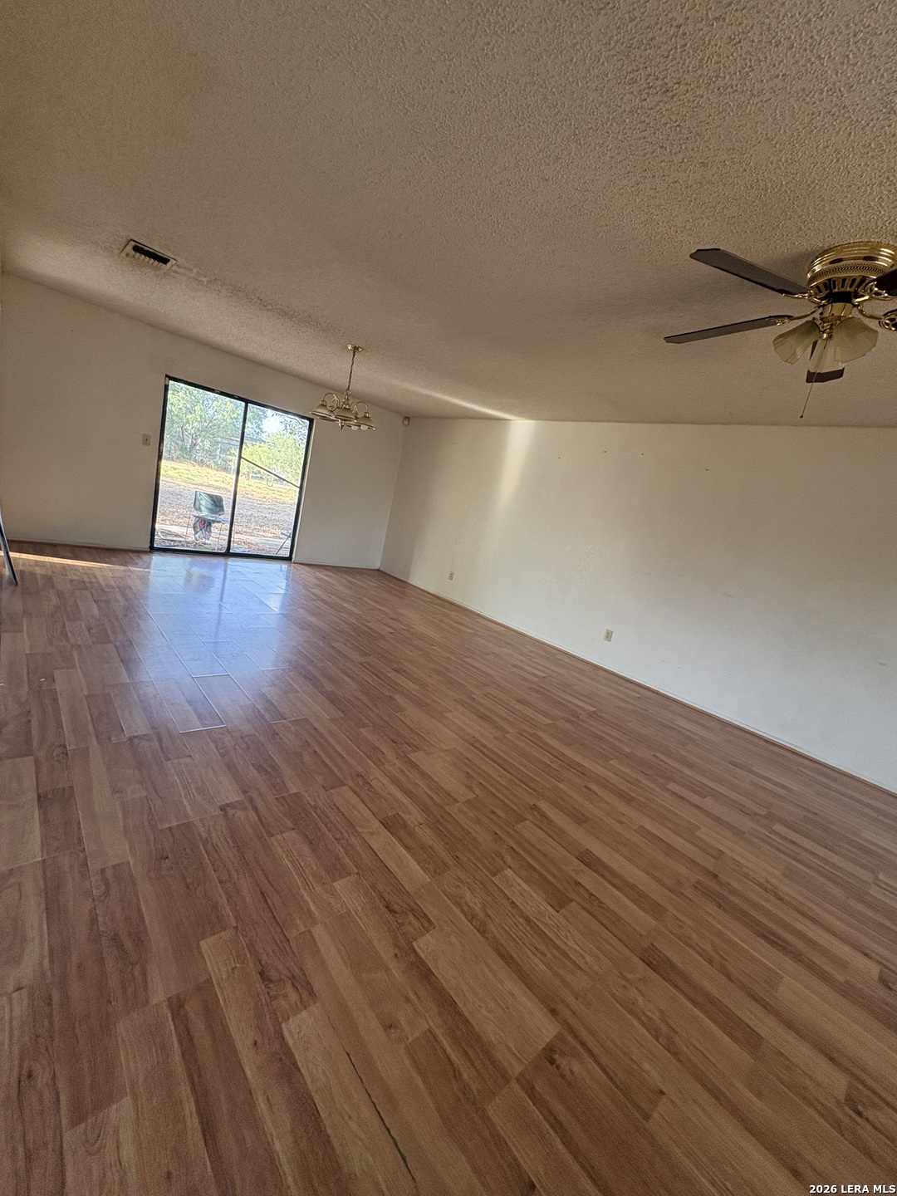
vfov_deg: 102.1
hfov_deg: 85.7
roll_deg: -12.1
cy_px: 598
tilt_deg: -10.5
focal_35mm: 14
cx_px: 448
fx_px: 484
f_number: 2.2
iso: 200
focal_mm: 2.22
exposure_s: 1/87
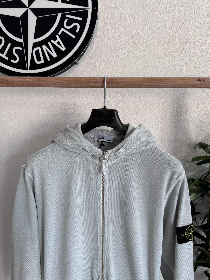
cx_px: 105
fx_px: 194
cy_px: 140
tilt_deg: -3.8
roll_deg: +0.1
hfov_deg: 56.8
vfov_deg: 71.6
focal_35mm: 24
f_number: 1.78
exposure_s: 1/100
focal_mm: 6.76
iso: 100
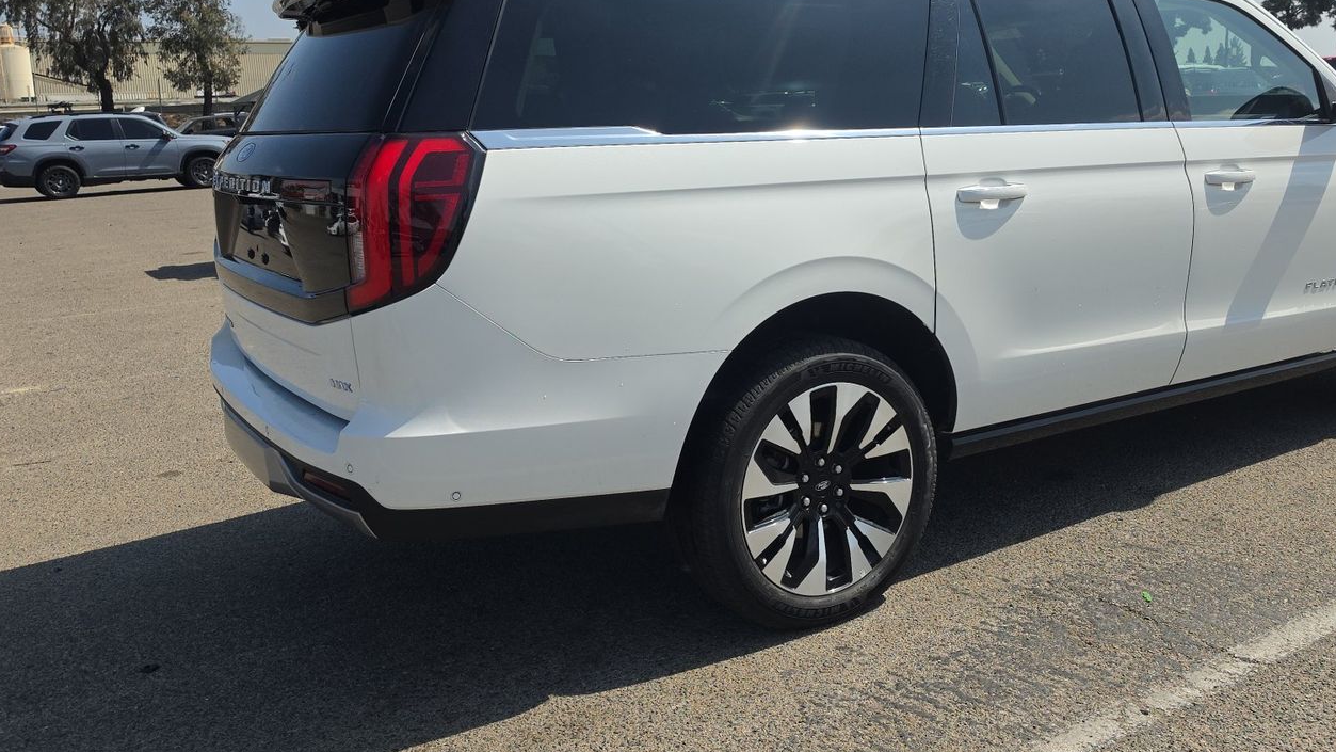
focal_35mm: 32
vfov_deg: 36.5
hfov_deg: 60.7
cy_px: 286
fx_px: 1134
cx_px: 776
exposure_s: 1/7940
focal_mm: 6.5
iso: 63
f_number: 1.4
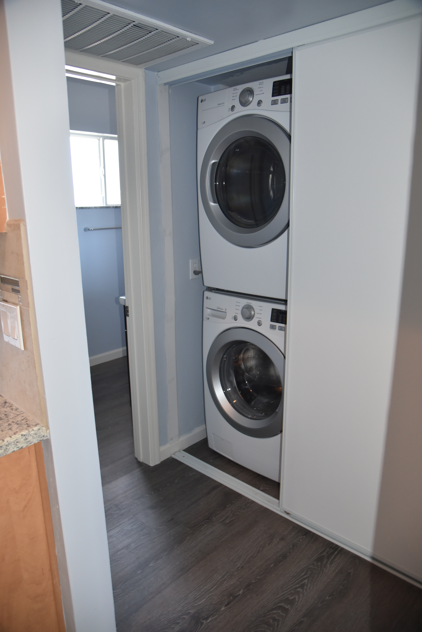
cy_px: 316
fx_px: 422
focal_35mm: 24
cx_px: 211
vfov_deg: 73.7
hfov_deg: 53.2
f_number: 4
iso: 2000
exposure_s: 1/60
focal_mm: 24
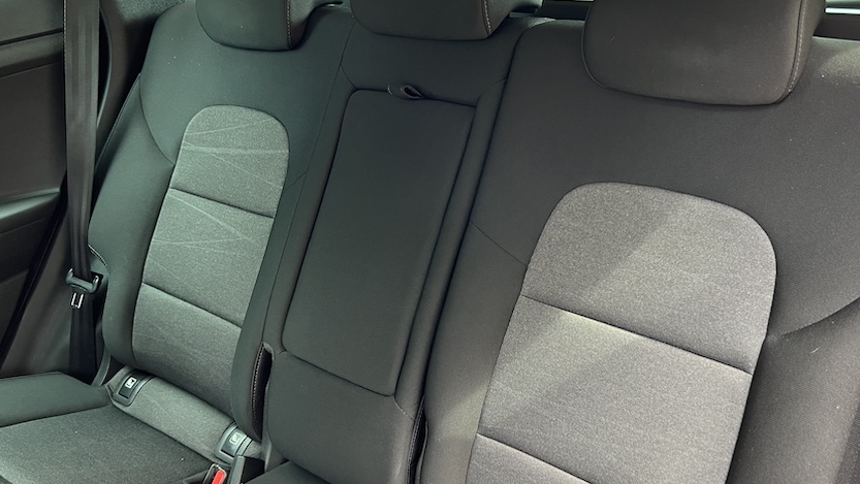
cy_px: 271
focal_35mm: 34
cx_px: 504
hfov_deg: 57.7
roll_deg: +0.5
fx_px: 776
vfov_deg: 34.6
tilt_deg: -24.0
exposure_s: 1/86
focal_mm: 5.7
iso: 125
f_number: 1.5
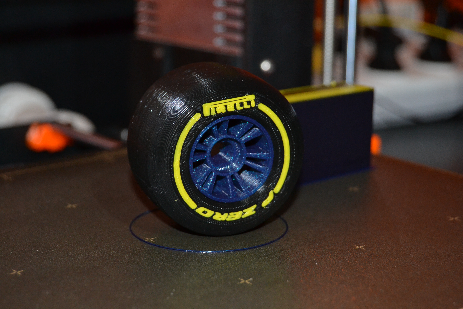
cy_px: 154
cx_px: 232
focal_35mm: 82
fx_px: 1061
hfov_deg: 24.6
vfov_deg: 16.6
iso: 1600
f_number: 5.6
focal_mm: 55
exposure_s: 1/60
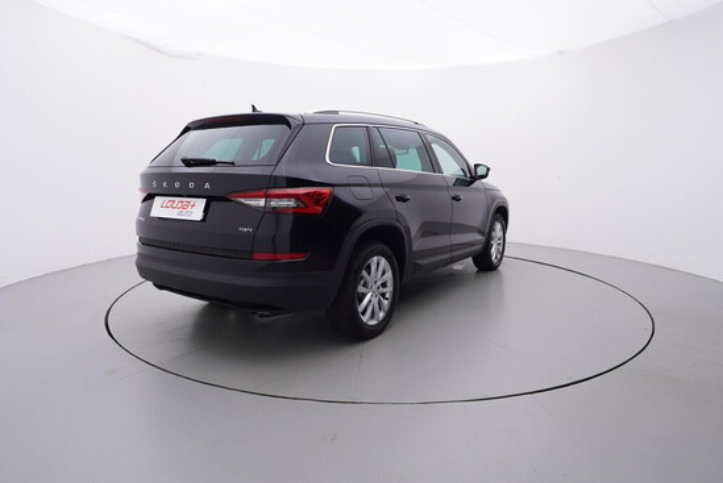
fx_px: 452
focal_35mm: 22
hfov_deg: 77.3
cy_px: 242
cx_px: 362
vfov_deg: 56.2
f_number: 5
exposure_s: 1/80
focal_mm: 15
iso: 200
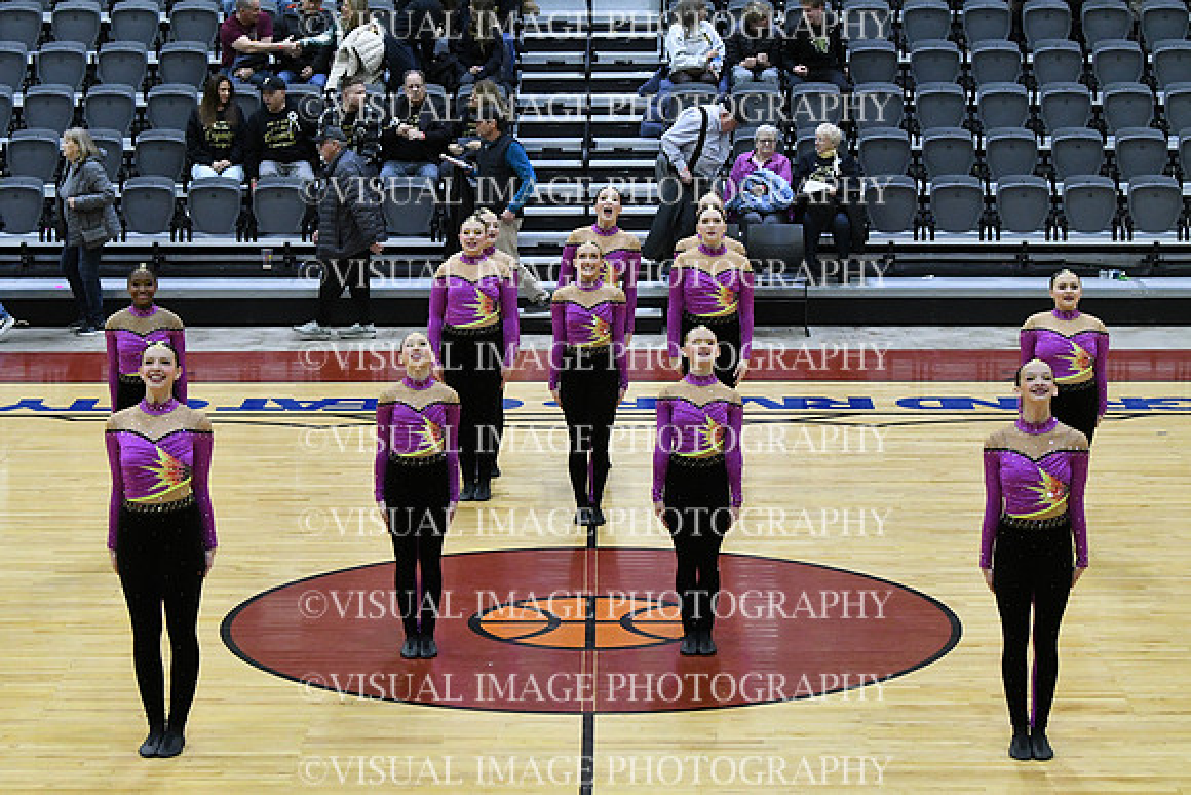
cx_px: 596
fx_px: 3474
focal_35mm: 105
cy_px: 398
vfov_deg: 13.0
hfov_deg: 19.5
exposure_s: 1/400
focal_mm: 70
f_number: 4
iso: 5000
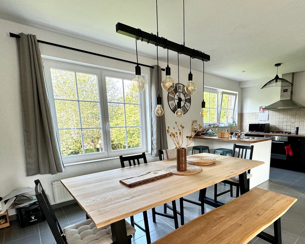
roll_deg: +0.9
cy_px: 154
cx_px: 184
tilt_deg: -9.3
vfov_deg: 67.0
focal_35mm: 20
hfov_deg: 79.4
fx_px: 180
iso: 100
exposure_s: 1/99
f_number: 2.2
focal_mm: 2.22
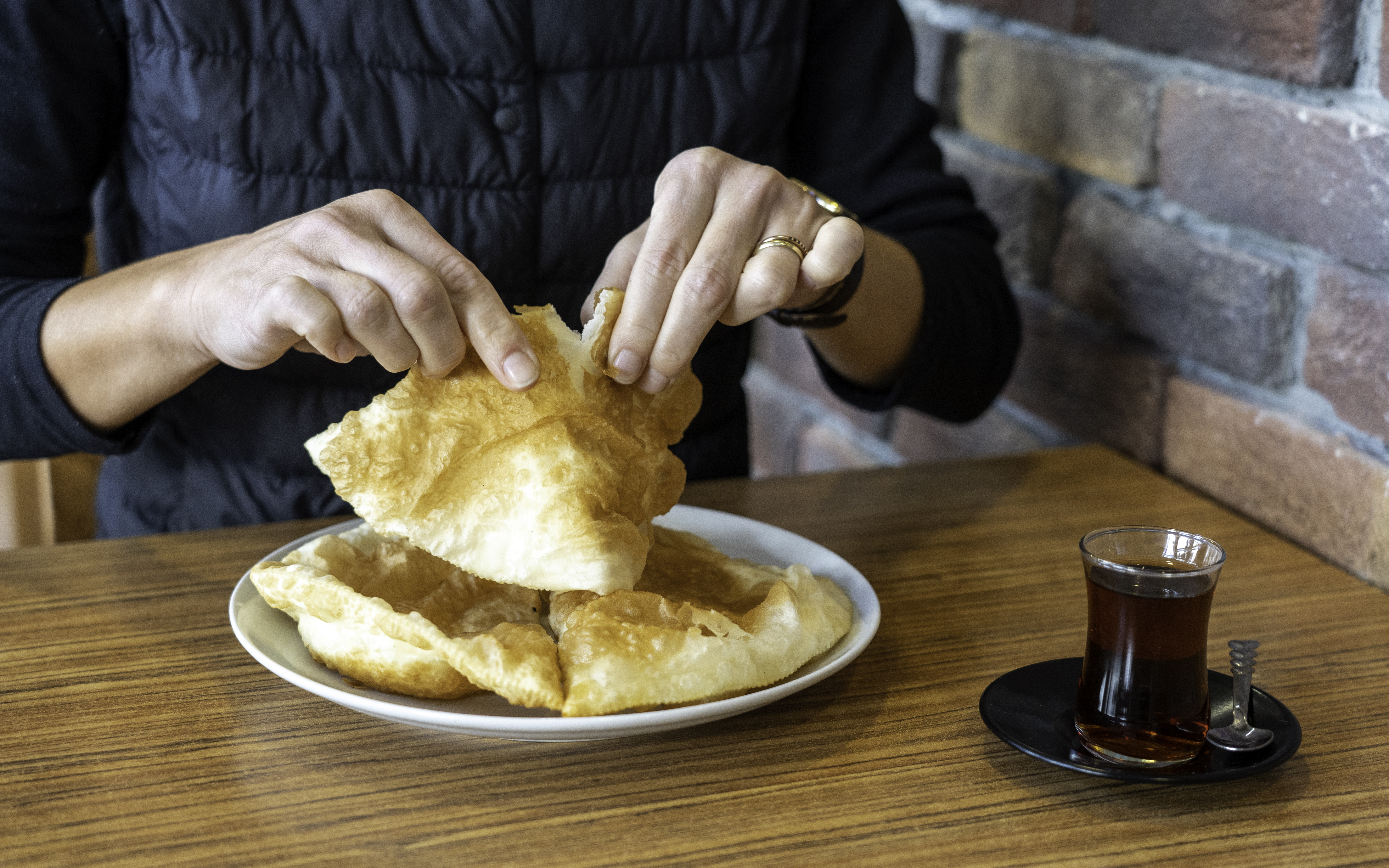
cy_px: 450
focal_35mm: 59
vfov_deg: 22.0
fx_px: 2233
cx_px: 699
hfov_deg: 34.5
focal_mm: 57
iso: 1250
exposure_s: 1/160
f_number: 4
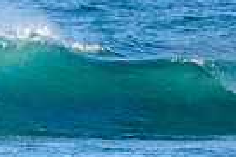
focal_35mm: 2600
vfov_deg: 0.5
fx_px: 17024
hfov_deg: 0.8
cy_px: 102
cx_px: -85
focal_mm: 500
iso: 320
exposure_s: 1/2000
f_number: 5.6
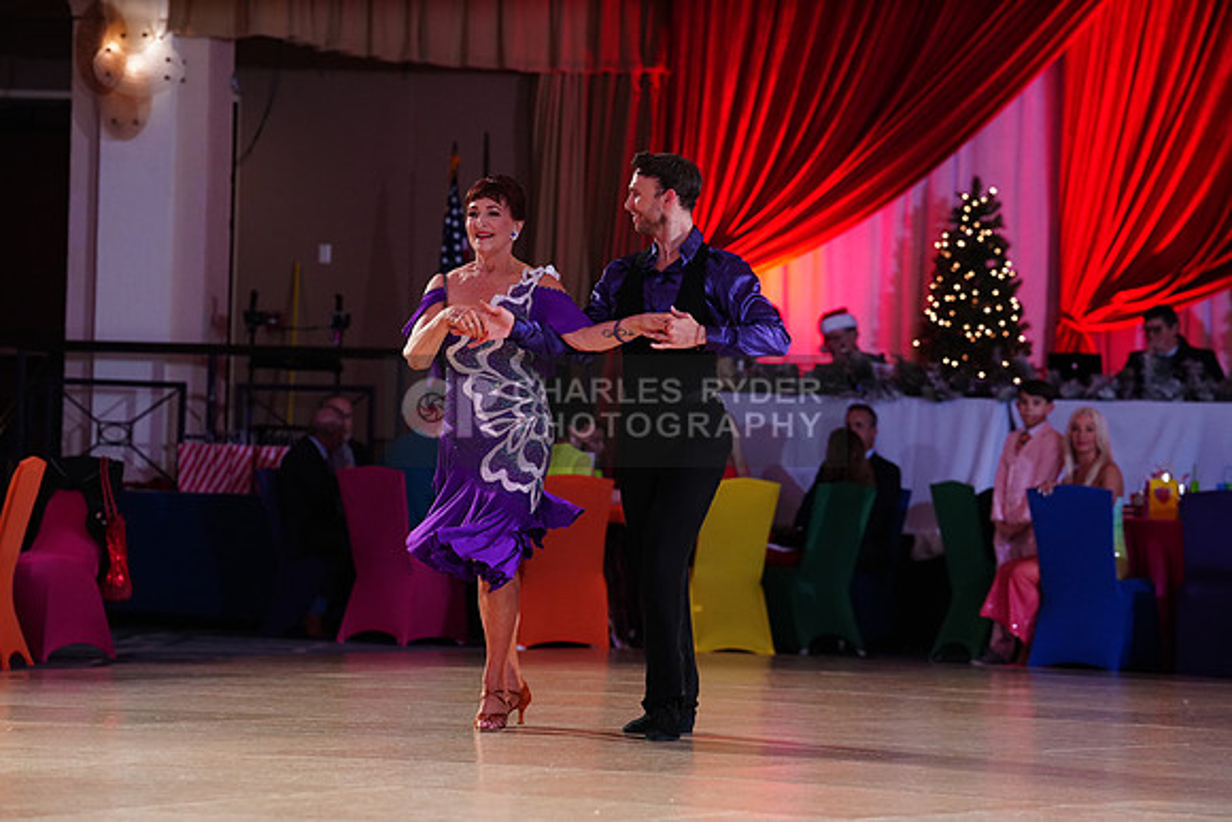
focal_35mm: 152
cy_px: 411
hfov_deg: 13.5
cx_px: 616
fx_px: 5203
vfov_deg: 9.0
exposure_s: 1/200
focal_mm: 152
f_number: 4.5
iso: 2000
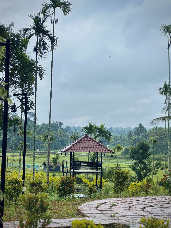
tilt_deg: +5.2
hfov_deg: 19.1
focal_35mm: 77
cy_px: 114
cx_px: 86
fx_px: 507
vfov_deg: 25.3
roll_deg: -2.1
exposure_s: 1/236
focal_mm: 9
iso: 32
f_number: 2.8
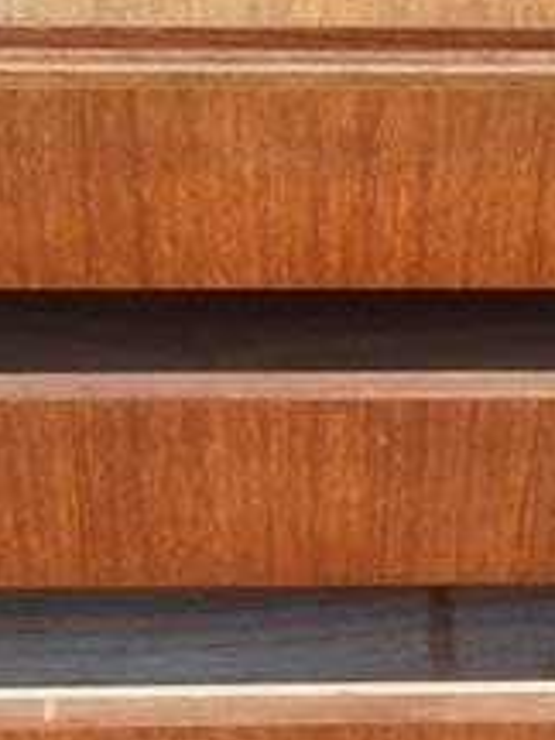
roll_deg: -2.5
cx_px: 373
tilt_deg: -40.4
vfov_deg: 22.7
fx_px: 1838
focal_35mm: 86
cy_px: 421
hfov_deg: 17.1
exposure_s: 1/33
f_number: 2.2
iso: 25
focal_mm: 4.15
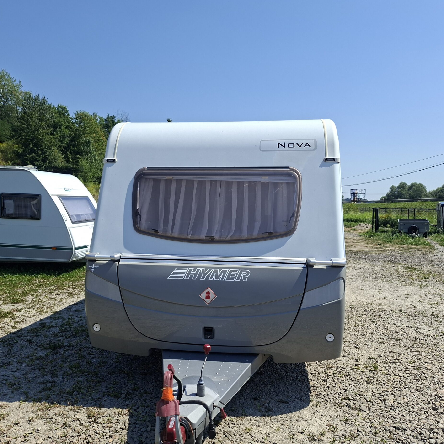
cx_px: 211
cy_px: 216
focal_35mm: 28
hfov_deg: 57.3
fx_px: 406
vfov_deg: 57.3
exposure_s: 1/1894
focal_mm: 5.54
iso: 40
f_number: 1.8
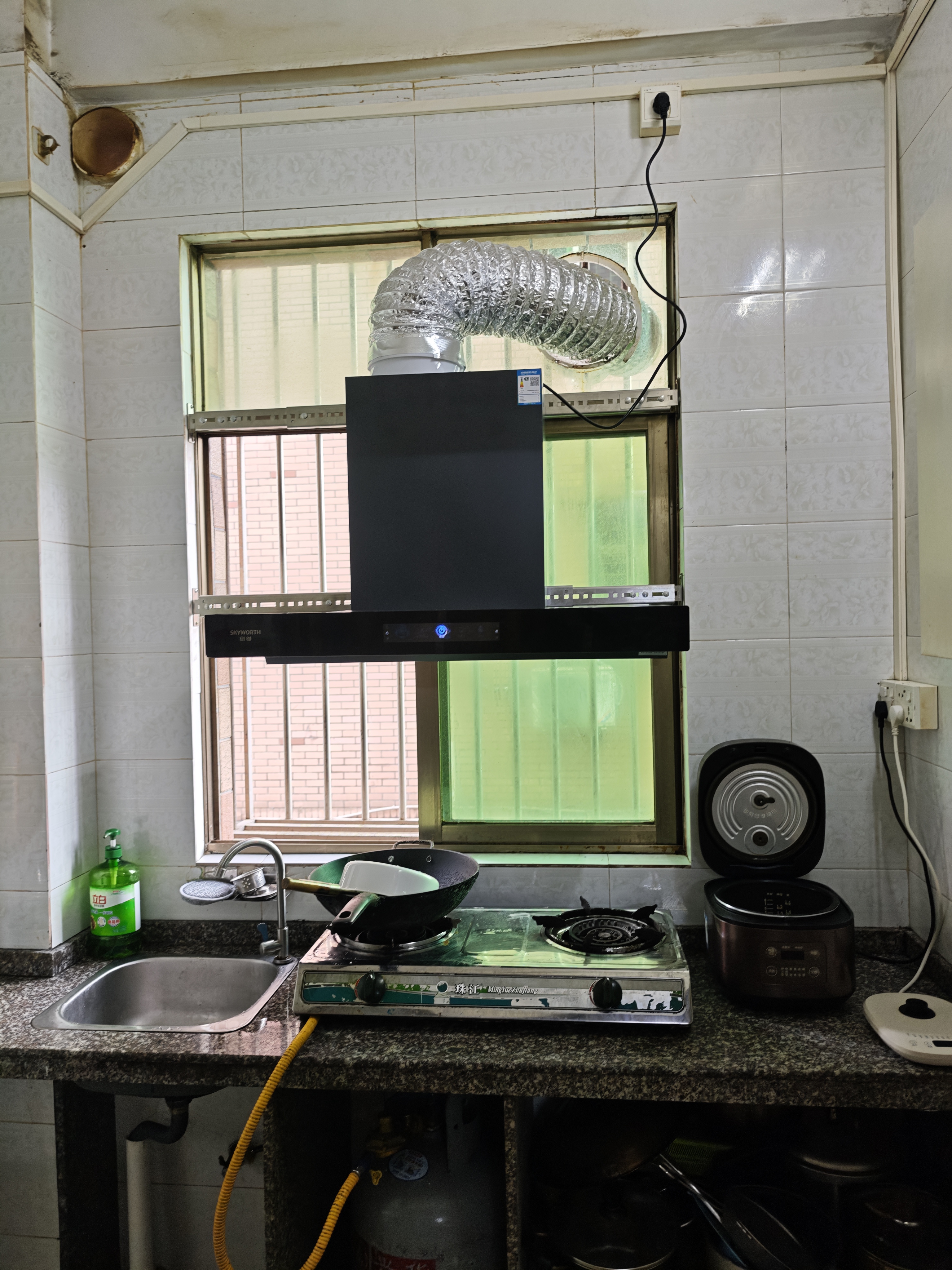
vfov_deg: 73.9
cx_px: 476
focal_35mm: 23
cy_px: 635
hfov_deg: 58.9
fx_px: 843
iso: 100
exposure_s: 1/50
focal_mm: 8.72
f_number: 1.63
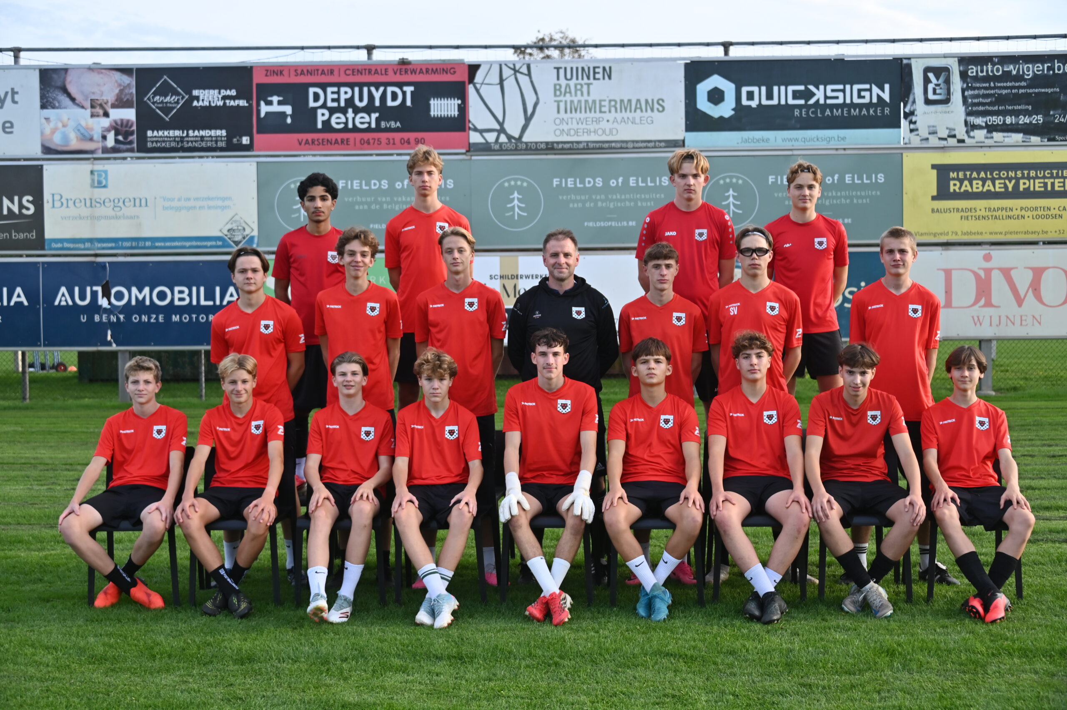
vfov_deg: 27.0
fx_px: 1481
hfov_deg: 39.6
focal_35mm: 50
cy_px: 355
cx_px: 534
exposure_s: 1/800
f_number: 5
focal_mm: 50
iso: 400
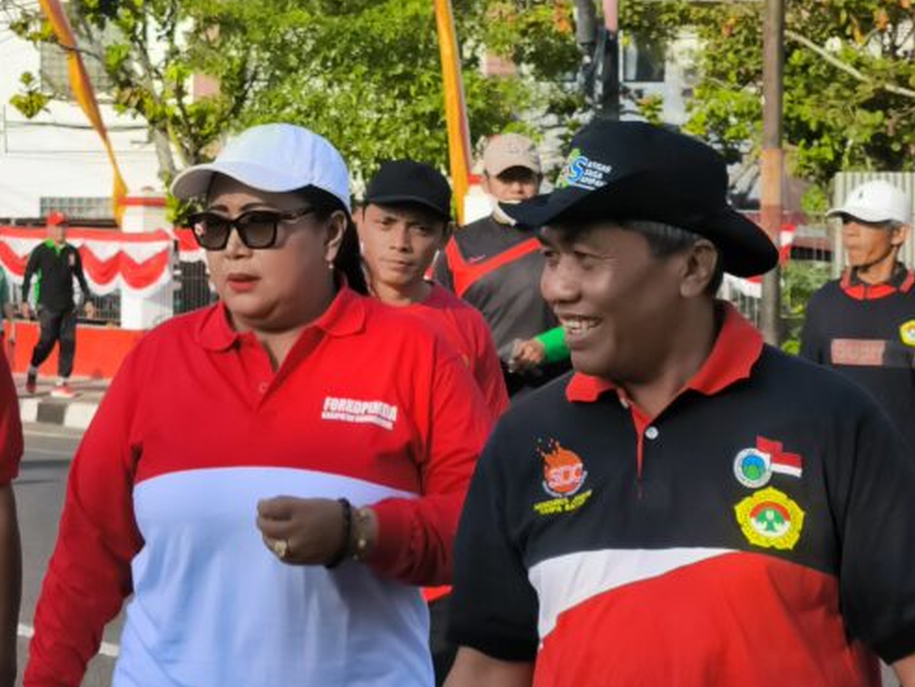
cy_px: 253
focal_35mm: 104
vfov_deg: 14.2
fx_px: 2749
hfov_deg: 18.8
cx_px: 262
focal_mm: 7.1
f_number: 1.9
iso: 50
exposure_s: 1/521
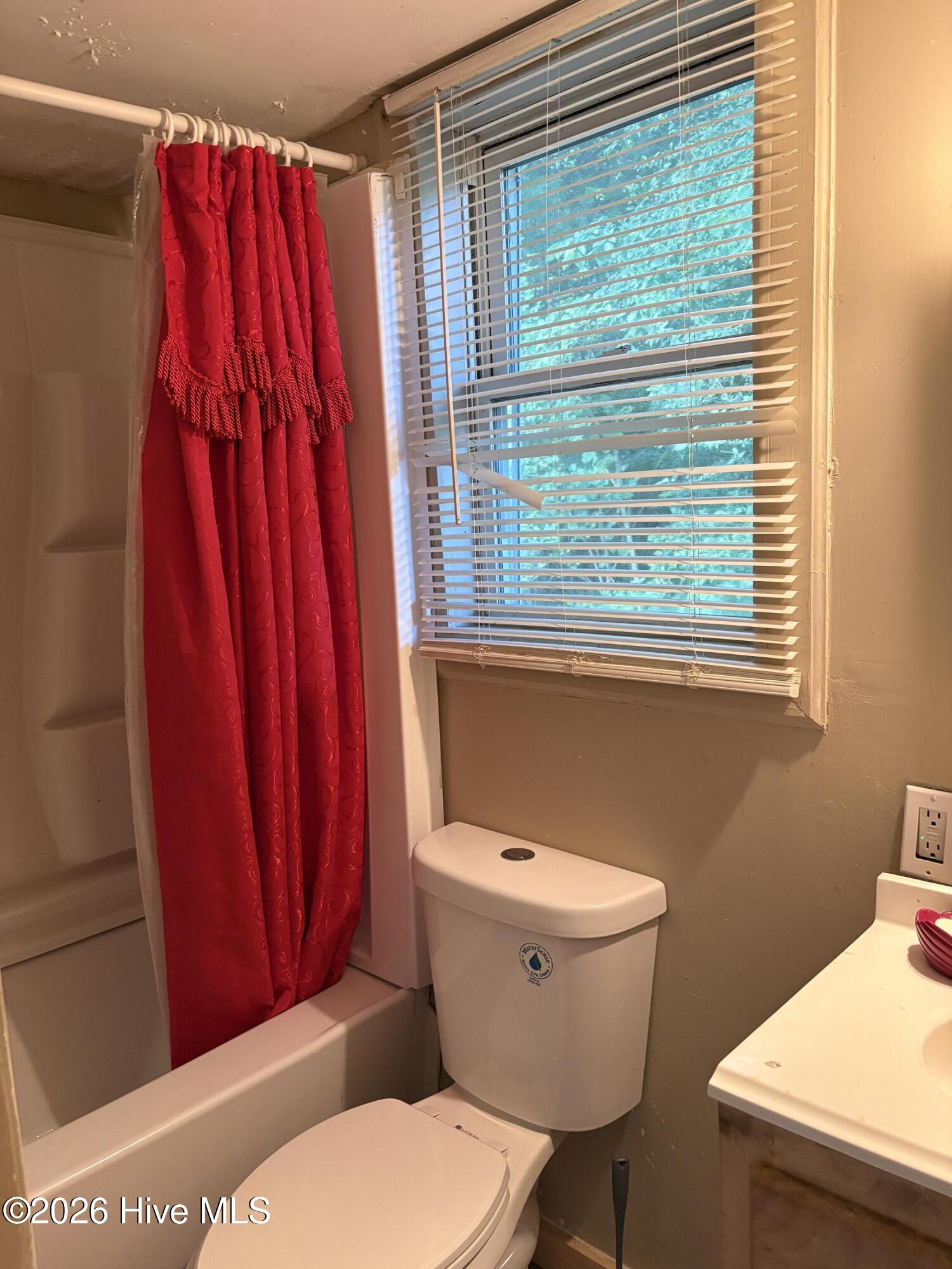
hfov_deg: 53.1
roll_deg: +2.2
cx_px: 476
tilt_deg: -7.6
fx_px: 953
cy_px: 634
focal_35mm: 26
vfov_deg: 67.3
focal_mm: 5.96
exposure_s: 1/60
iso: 320
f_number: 1.6
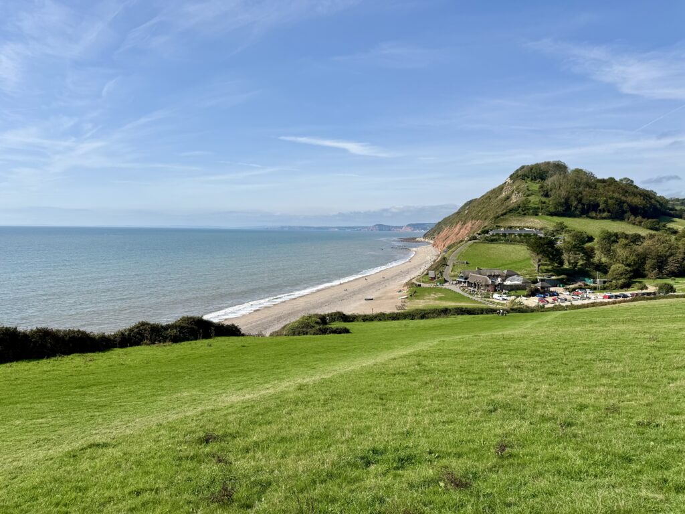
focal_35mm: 24
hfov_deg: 71.6
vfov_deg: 56.8
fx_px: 475
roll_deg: -0.7
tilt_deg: -2.9
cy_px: 257
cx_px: 342
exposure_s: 1/7353
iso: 80
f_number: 1.78
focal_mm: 6.76
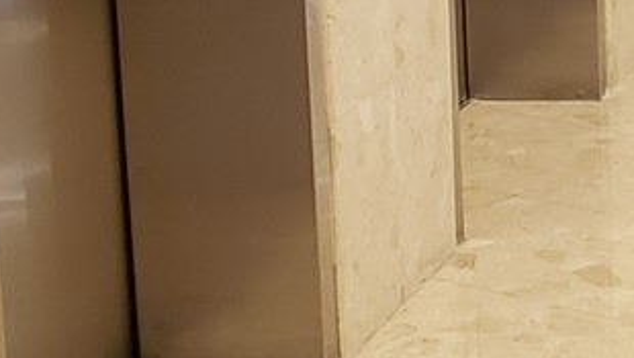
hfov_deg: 12.6
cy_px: -51
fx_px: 2457
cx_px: 1342
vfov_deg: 8.3
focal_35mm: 146
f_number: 1.5
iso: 250
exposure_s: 1/17
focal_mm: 4.3
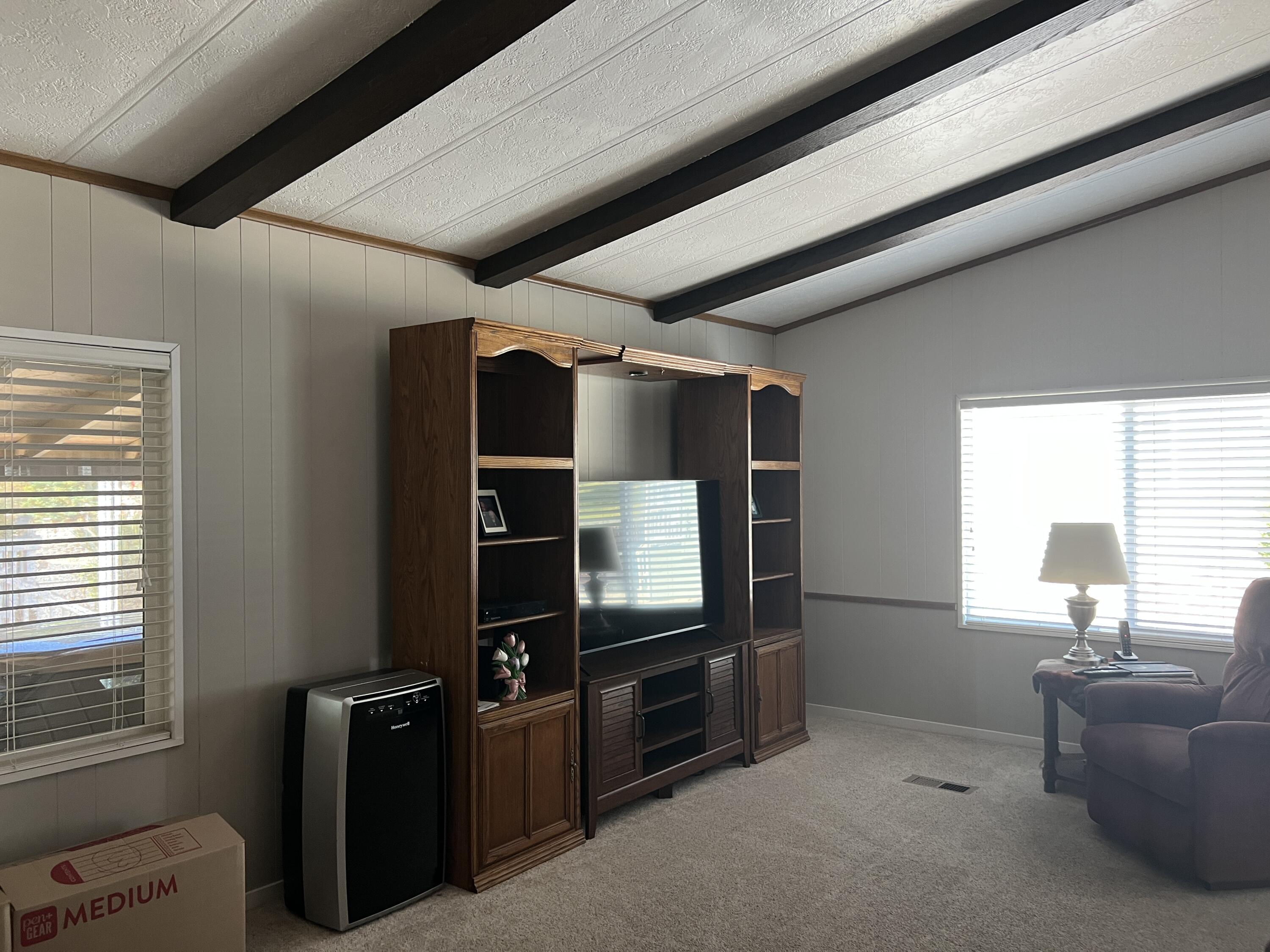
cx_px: 635
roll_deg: +0.1
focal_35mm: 26
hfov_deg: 67.3
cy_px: 476
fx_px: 954
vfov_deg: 53.1
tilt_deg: -0.6
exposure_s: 1/62
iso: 125
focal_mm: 5.7
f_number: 1.5
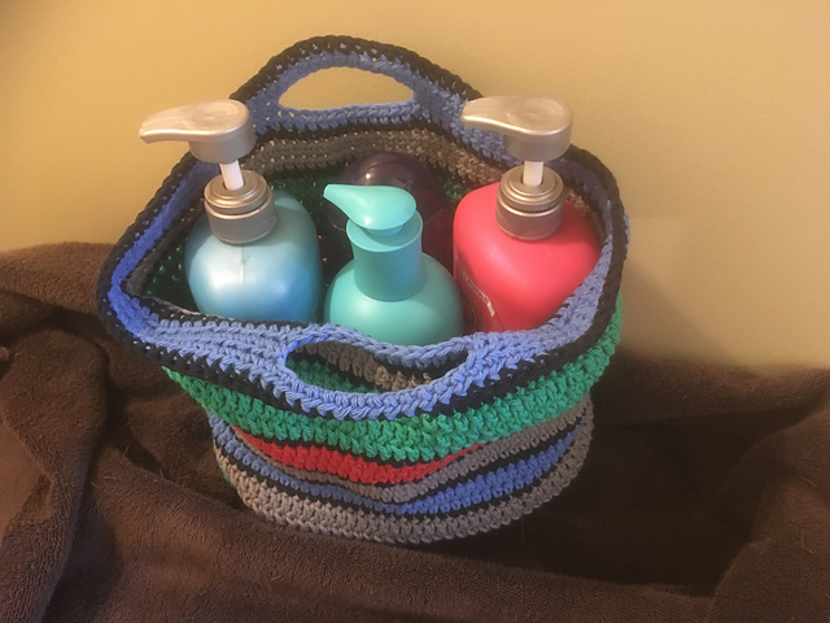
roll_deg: +5.5
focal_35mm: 29
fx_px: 695
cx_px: 415
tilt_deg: -43.4
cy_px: 312
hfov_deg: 61.7
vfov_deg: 48.2
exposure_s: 1/15
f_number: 2.2
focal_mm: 4.15
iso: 400
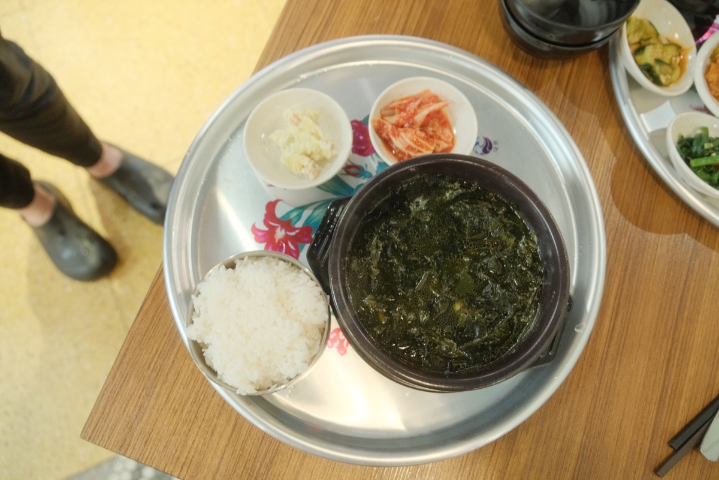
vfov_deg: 53.1
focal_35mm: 24
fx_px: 479
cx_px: 360
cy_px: 240
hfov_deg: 73.7
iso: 1600
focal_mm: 16
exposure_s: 1/30
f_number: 2.8
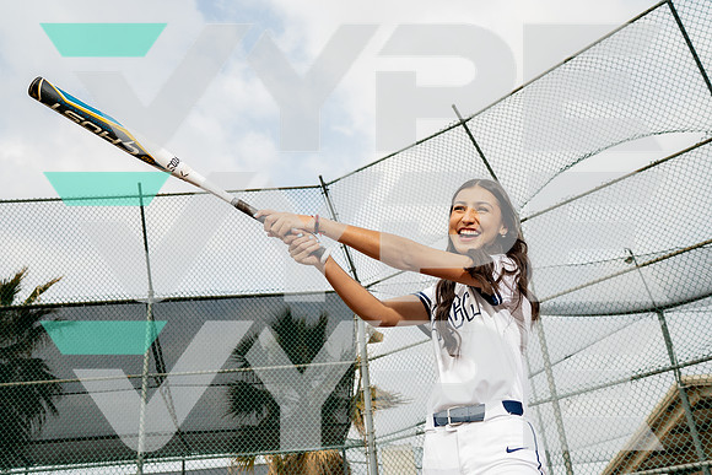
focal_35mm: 35
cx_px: 356
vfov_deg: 37.9
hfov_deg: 54.4
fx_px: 692
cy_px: 238
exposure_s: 1/250
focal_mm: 35
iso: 80
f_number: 5.6
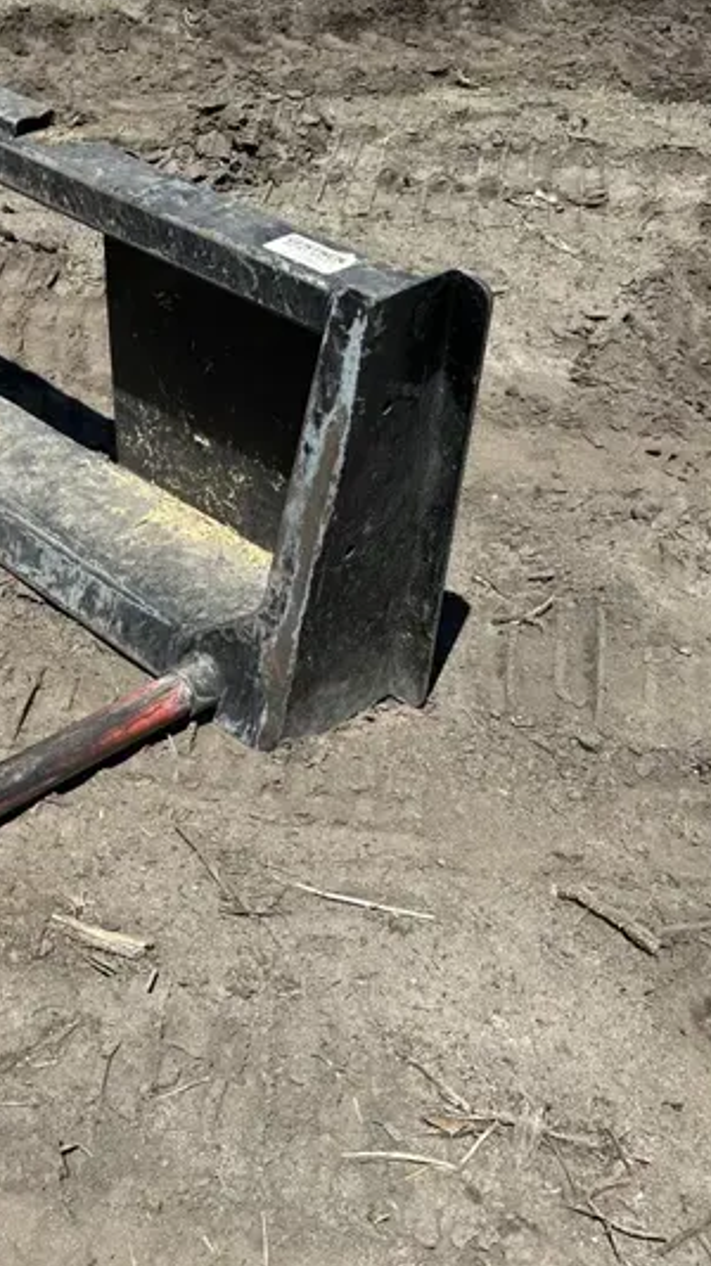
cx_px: -182
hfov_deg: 22.9
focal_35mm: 47
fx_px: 1577
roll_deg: +0.5
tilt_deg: -33.2
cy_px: 583
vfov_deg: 43.7
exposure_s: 1/3472
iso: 80
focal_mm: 6.86
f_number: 1.78
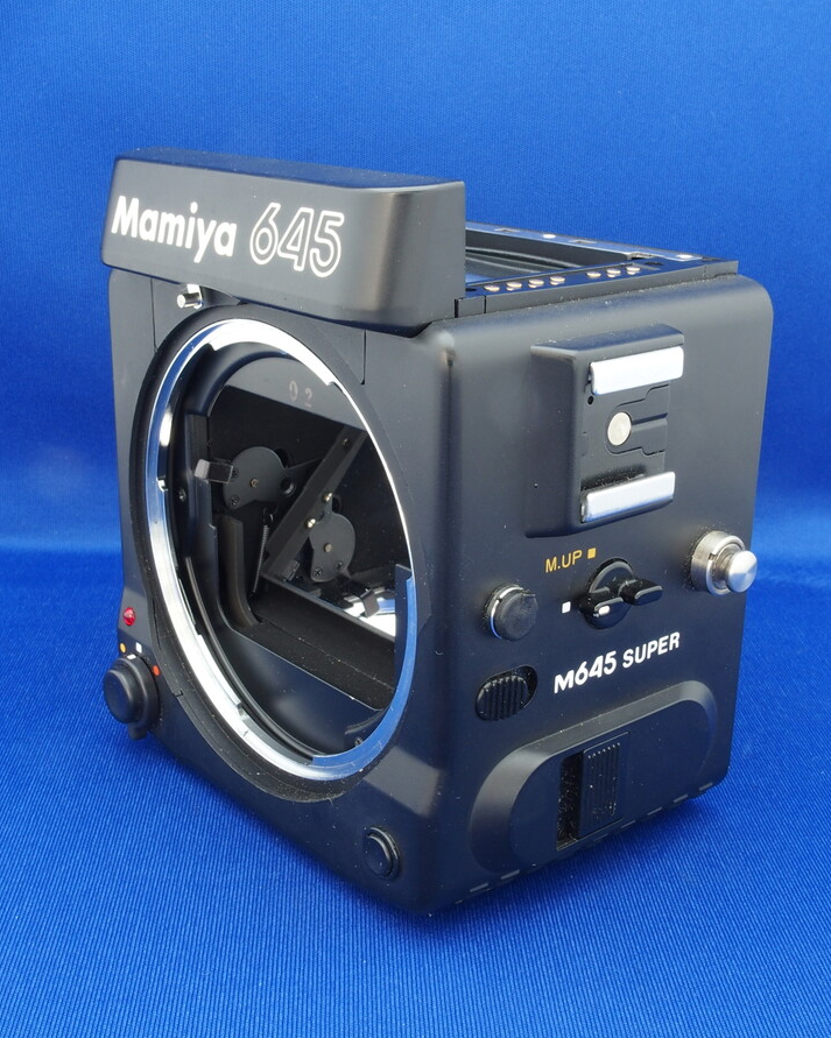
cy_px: 517
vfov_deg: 40.3
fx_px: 1414
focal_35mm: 46
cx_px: 380
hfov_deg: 32.7
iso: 100
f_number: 8
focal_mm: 7.4
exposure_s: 2.5
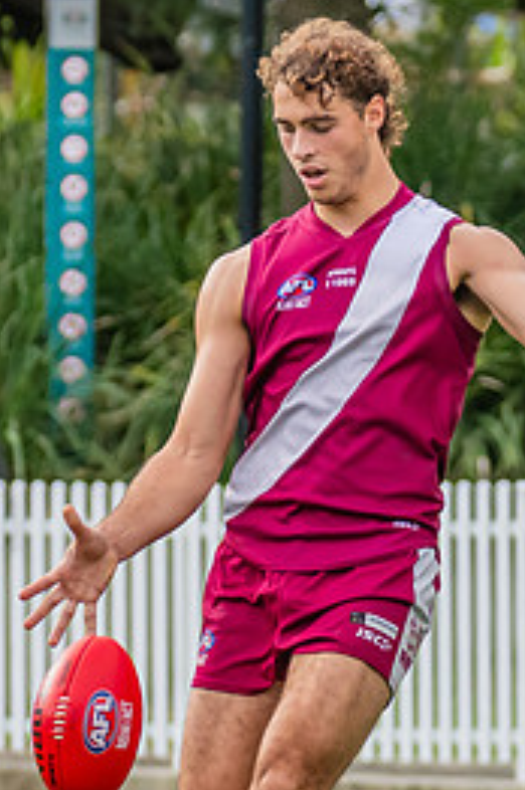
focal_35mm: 930
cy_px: 539
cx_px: 374
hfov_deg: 1.5
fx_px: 20396
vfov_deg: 2.2
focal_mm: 220
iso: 800
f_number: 6.3
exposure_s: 1/1250
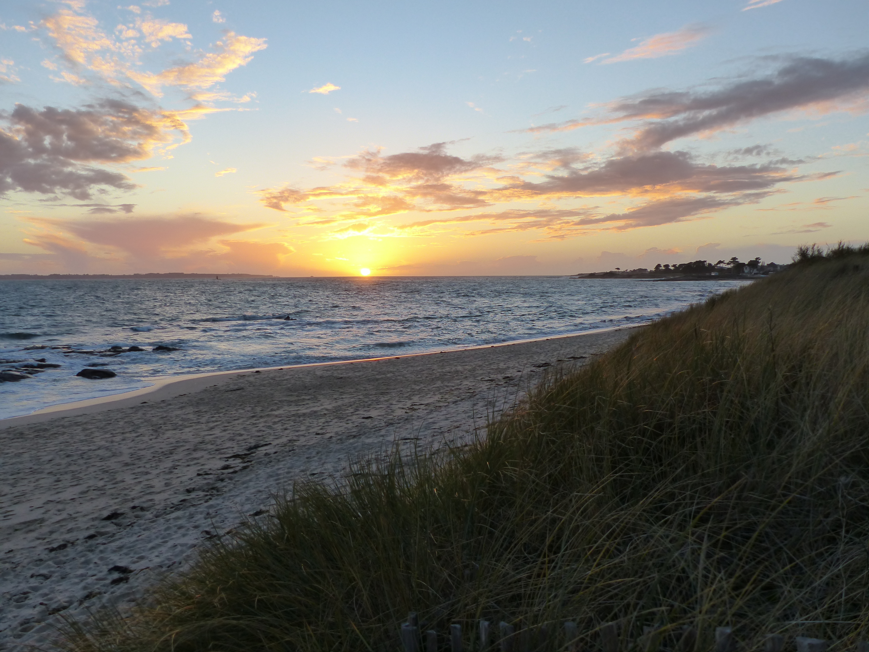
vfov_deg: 45.4
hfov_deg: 58.4
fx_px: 778
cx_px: 434
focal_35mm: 31
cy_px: 326
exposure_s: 1/640
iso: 160
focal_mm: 5.4
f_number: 2.8
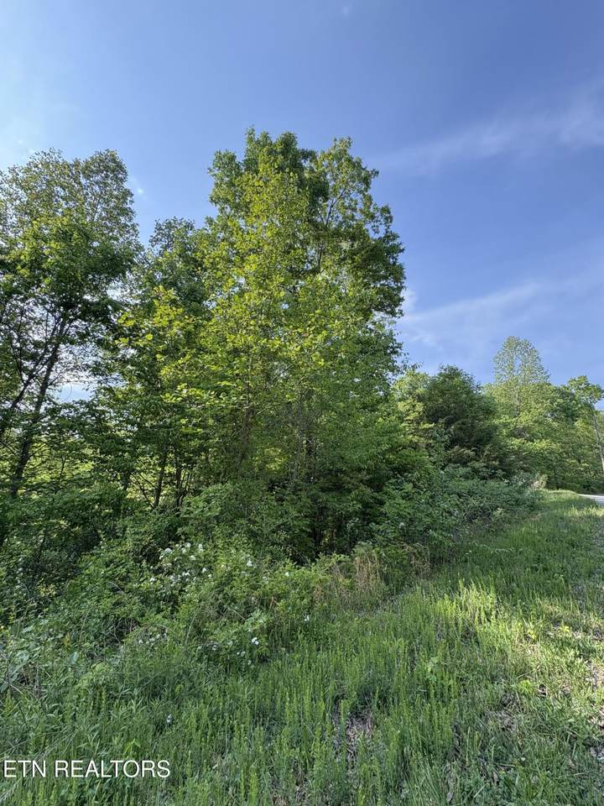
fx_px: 326
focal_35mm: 14
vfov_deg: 102.1
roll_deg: -5.1
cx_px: 302
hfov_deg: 85.7
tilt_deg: +14.6
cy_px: 403
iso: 64
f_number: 2.2
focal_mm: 2.22
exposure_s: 1/435
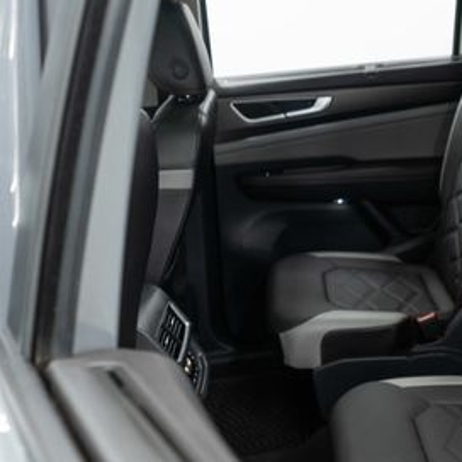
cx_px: 528
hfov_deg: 27.5
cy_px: 295
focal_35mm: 56
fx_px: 846
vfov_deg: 30.4
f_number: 3.2
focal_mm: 28
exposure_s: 1/40
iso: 800
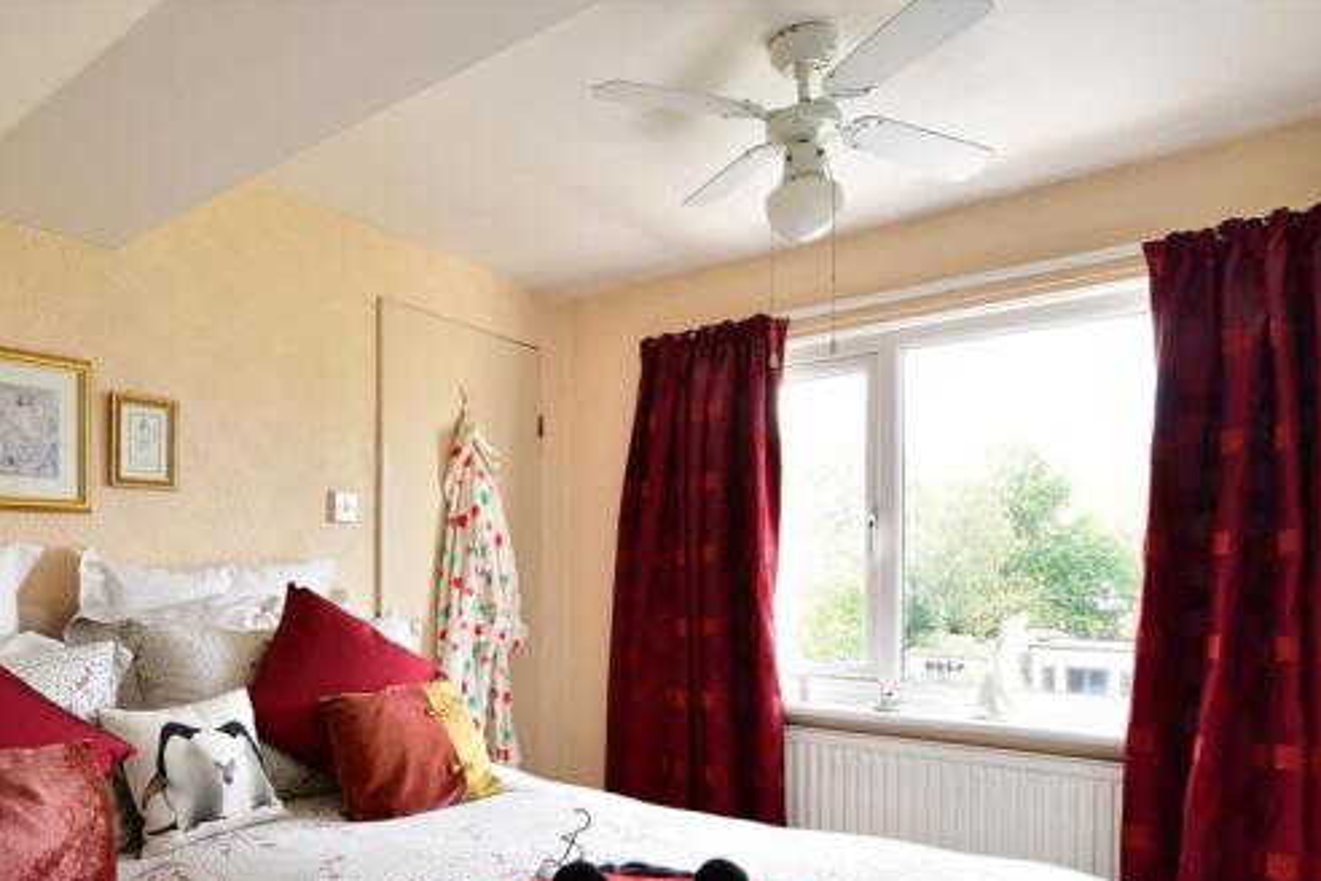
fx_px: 734
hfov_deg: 82.3
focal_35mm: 20
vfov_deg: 60.6
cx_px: 491
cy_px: 579
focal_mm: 10
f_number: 7.1
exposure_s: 1/8
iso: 125
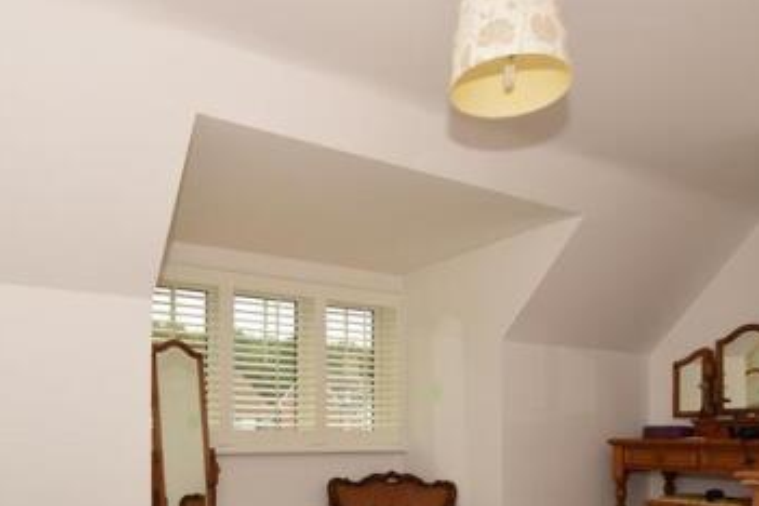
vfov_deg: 43.3
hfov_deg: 65.1
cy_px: 434
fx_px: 590
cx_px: 322
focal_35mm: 28
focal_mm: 10
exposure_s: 1/50
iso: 200
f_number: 7.1
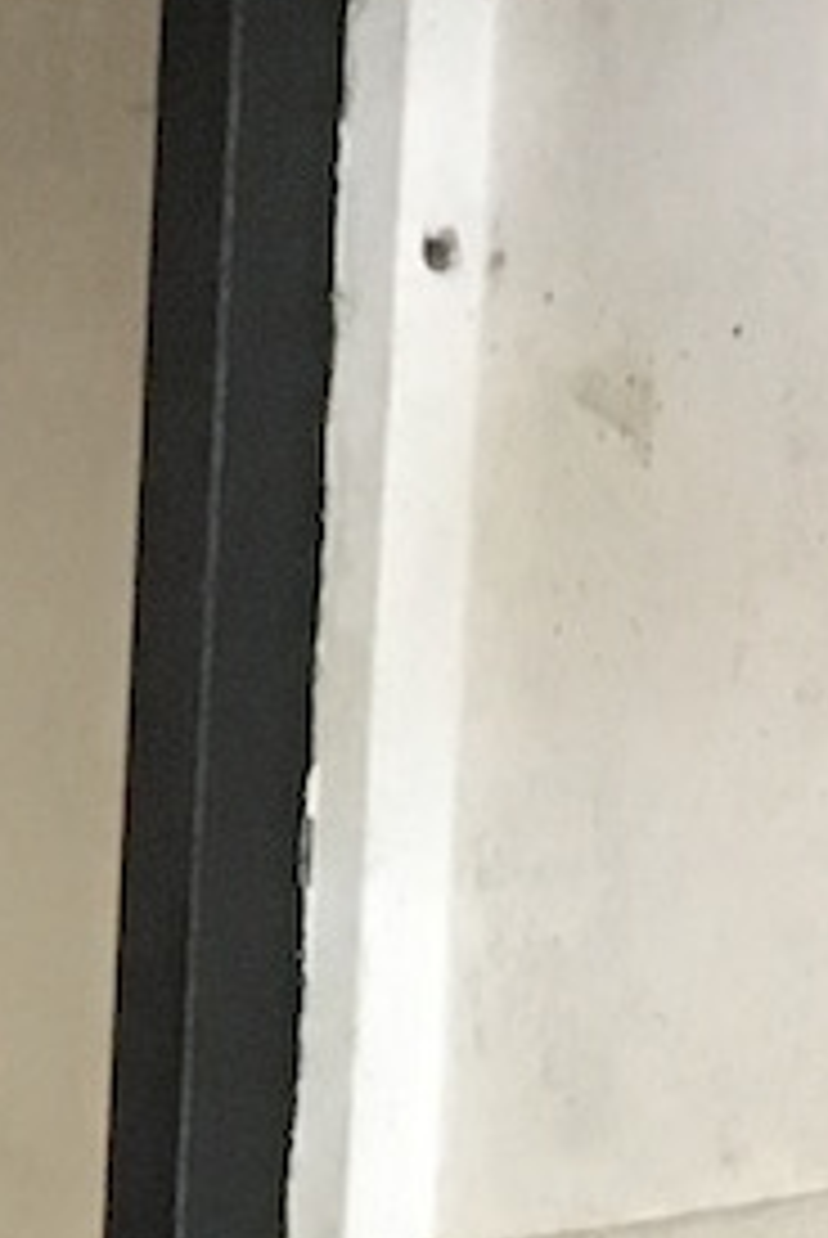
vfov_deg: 10.3
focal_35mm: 184
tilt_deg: -1.1
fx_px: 6332
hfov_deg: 6.8
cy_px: 2481
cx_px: -1534
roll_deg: -2.9
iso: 200
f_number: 2.2
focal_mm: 4.15
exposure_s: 1/33
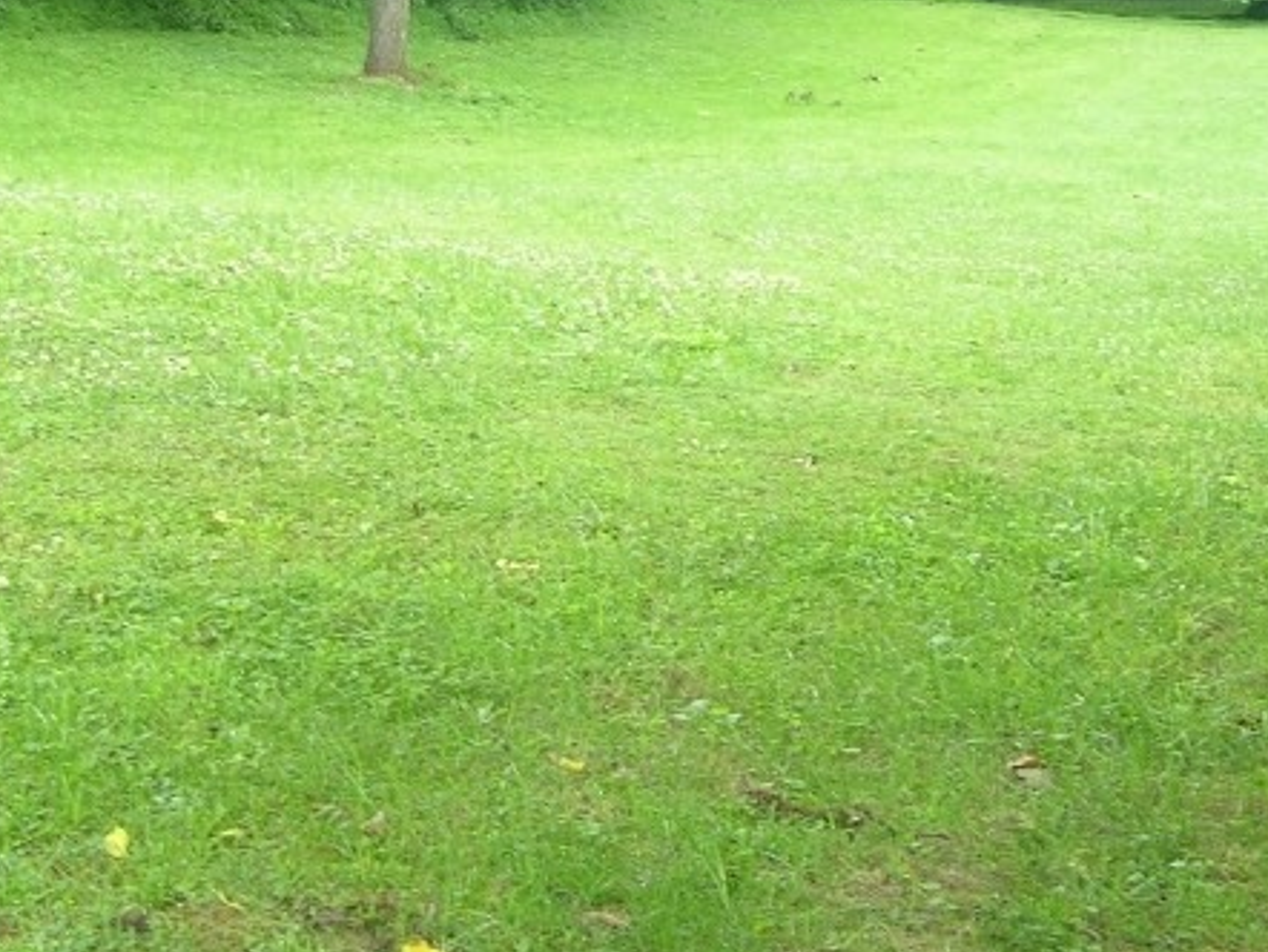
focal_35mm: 81
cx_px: 605
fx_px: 2969
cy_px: 146
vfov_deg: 18.0
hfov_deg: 24.1
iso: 100
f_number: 2.8
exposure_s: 1/30
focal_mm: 8.9
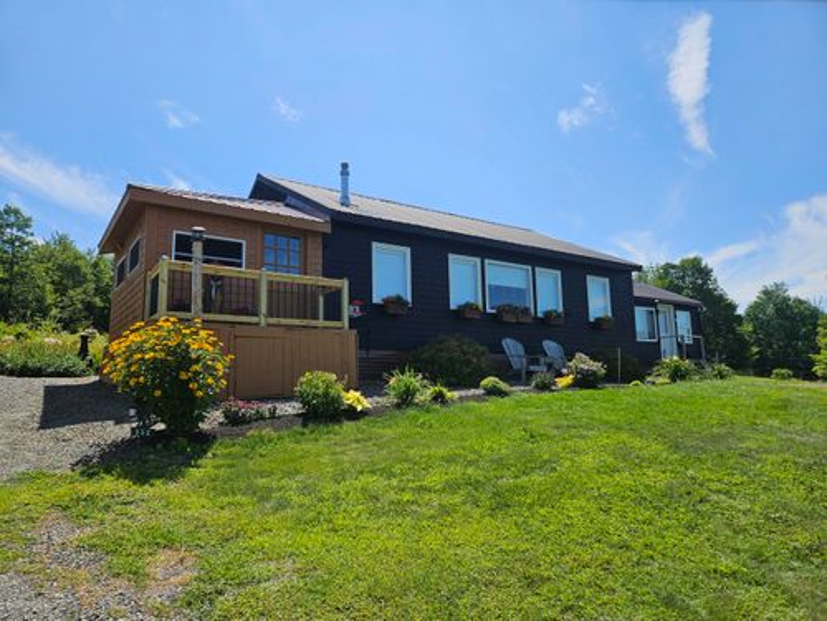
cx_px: 414
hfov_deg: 73.9
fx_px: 549
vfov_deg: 58.9
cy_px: 310
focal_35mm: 23
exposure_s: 1/2333
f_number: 1.8
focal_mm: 5.4
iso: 25
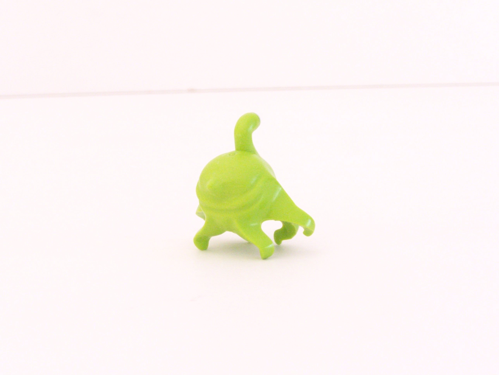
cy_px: 188
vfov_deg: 18.0
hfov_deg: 23.8
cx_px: 250
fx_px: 1182
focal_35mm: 82
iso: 400
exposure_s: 1/8
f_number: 8
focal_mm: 13.7
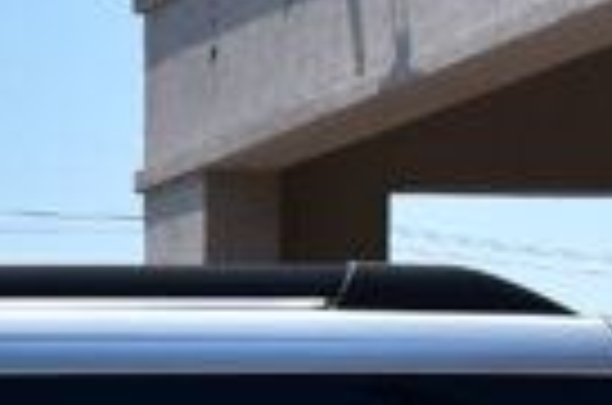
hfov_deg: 7.8
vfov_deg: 5.7
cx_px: -1022
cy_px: 729
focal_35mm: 238
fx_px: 4033
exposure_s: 1/500
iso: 250
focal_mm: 21
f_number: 11
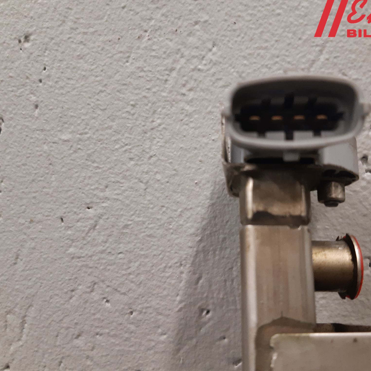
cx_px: 214
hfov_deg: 52.3
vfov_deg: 52.5
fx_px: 376
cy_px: 184
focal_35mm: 31
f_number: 1.7
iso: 200
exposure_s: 1/50
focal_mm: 3.93
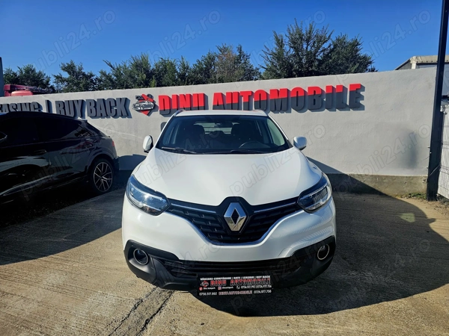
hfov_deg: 73.9
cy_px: 168
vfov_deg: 58.9
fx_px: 298
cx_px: 224
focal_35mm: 23
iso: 10
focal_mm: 6.3
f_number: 1.7
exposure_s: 1/1250
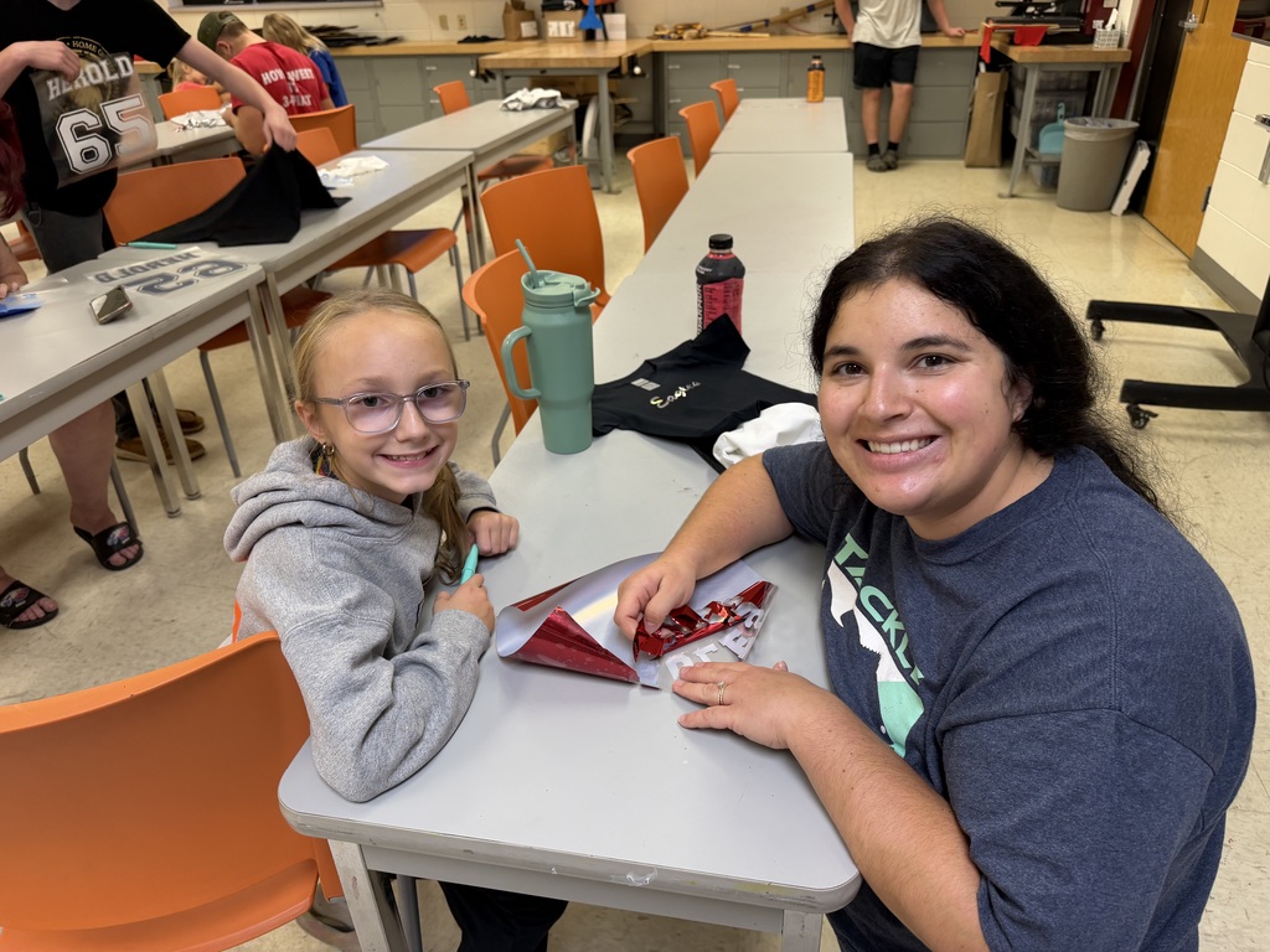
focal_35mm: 24
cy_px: 476
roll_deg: +2.5
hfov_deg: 71.6
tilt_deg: -29.5
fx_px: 881
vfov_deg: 56.8
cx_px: 635
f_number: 1.78
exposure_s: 1/60
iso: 125
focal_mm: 6.76
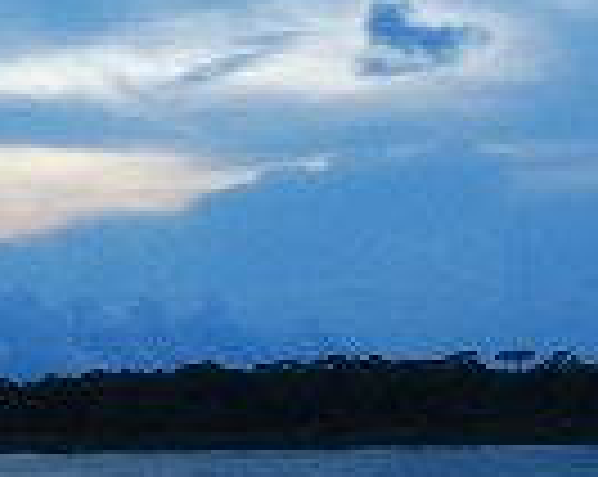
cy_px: 76
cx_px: -43
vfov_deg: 12.5
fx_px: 2156
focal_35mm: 122
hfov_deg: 15.4
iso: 280
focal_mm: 18
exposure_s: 1/30
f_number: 3.5
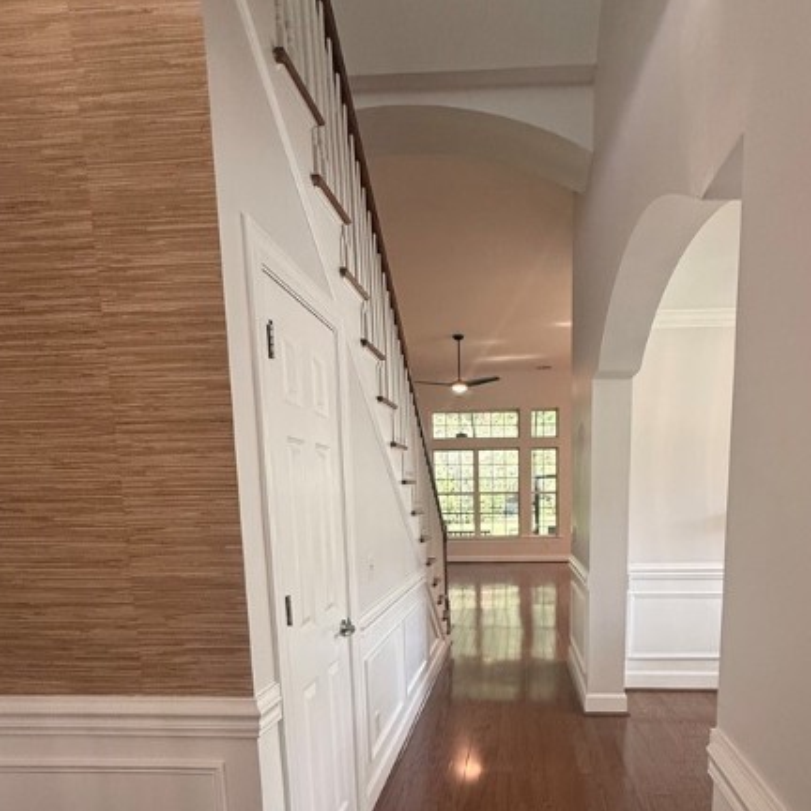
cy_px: 586
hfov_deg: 68.8
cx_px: 496
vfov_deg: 66.2
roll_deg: +0.7
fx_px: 583
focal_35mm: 22
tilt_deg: -8.1
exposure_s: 1/120
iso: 250
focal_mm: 2.22
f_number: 2.2
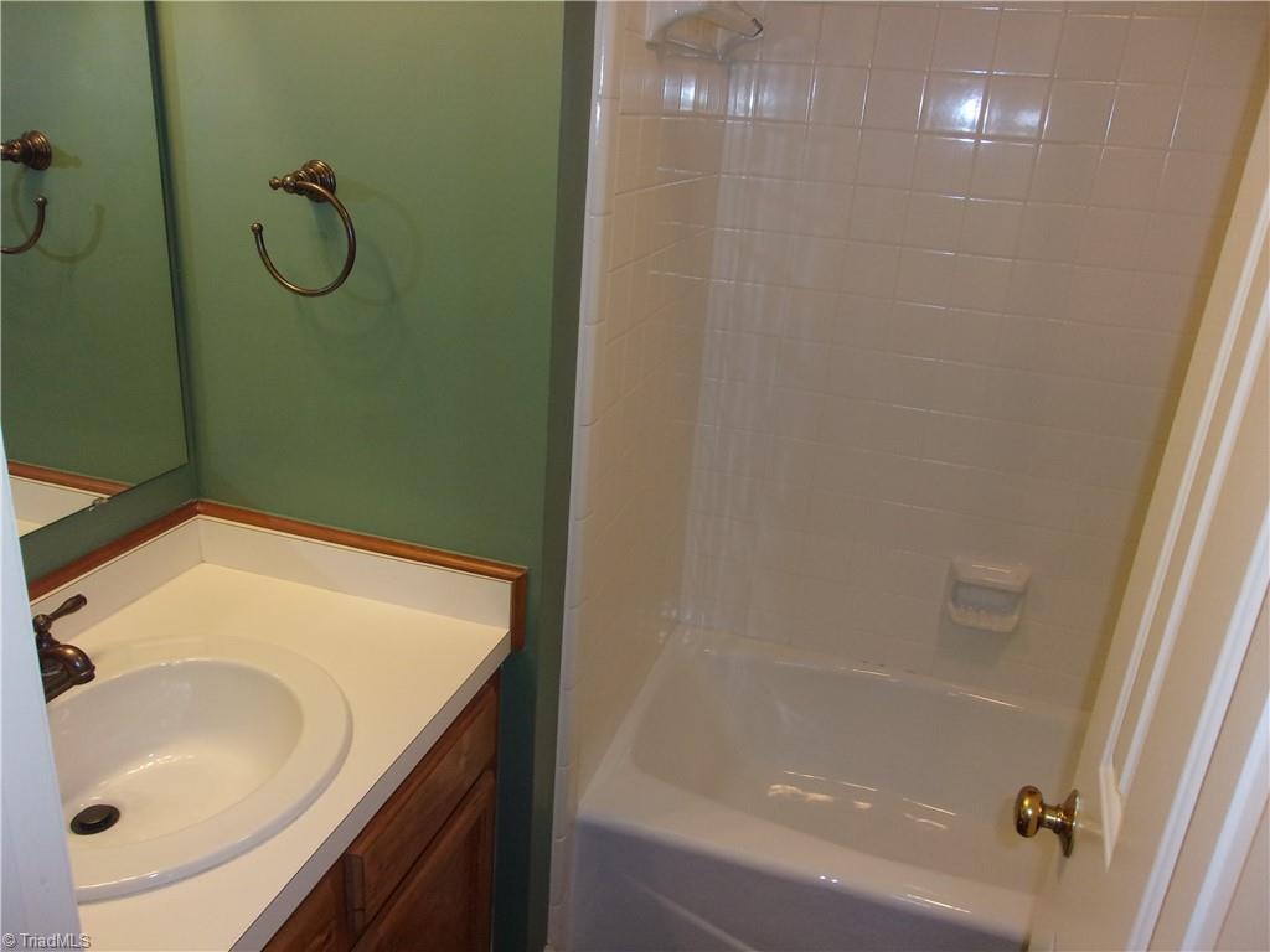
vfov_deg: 51.4
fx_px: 991
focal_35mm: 27
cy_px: 476
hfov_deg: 65.3
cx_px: 635
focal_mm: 4.9
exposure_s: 1/34
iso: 200
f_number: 3
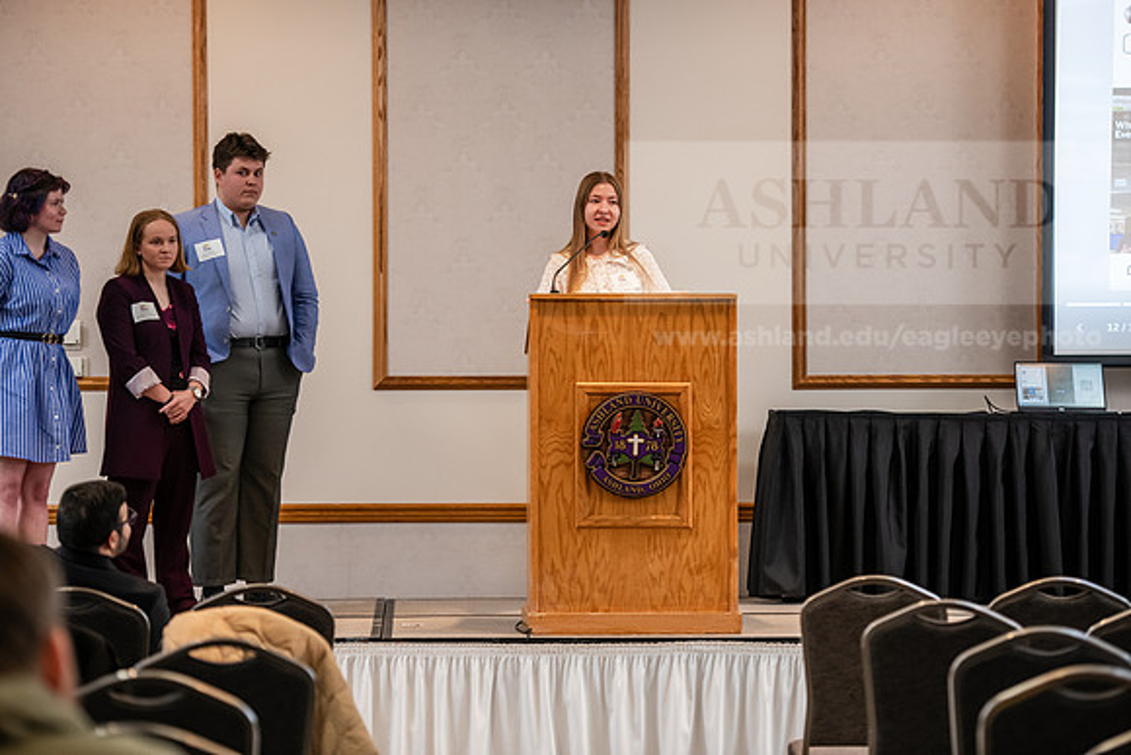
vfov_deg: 11.8
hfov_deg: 17.6
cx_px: 566
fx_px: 3645
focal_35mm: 116
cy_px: 378
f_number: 3.2
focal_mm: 116
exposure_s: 1/200
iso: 1600
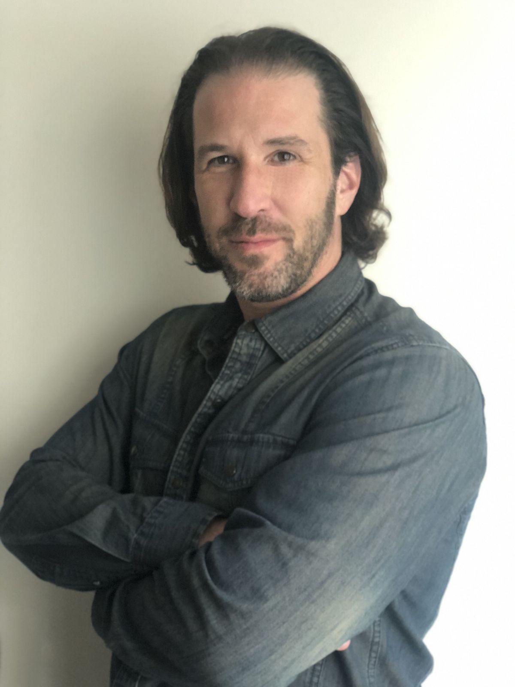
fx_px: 1032
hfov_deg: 28.0
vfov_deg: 36.8
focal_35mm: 52
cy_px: 344
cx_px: 258
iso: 160
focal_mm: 6
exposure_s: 1/13
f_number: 2.4
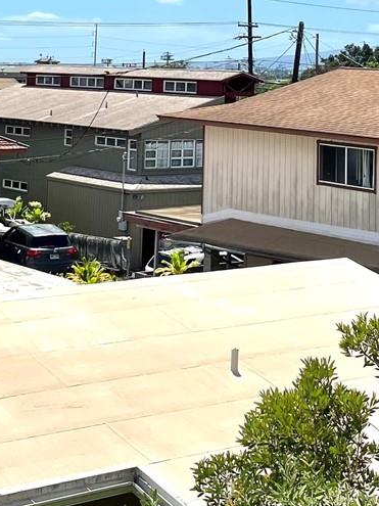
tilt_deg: +5.5
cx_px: 216
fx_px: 1227
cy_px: -49
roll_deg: -1.6
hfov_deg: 17.6
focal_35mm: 84
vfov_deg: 22.0
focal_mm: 4.2
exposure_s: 1/8403
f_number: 1.6
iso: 32
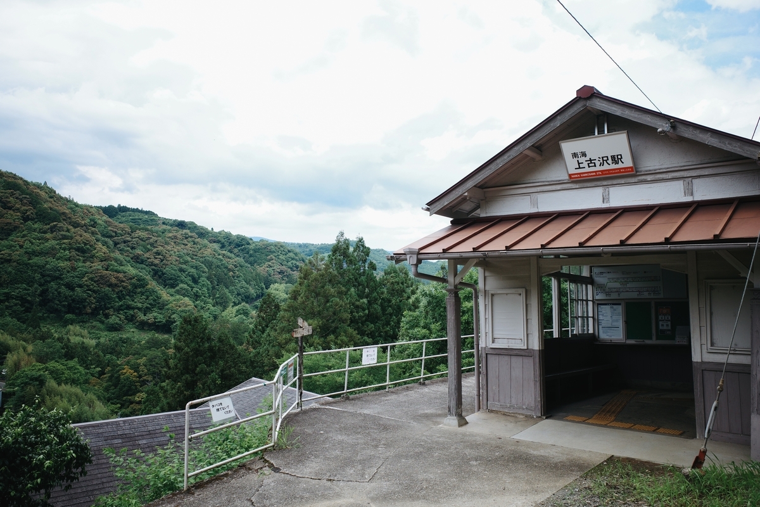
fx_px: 591
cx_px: 380
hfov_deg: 65.5
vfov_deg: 46.4
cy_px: 254
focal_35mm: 28
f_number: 4
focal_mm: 18.3
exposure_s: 1/500
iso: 200
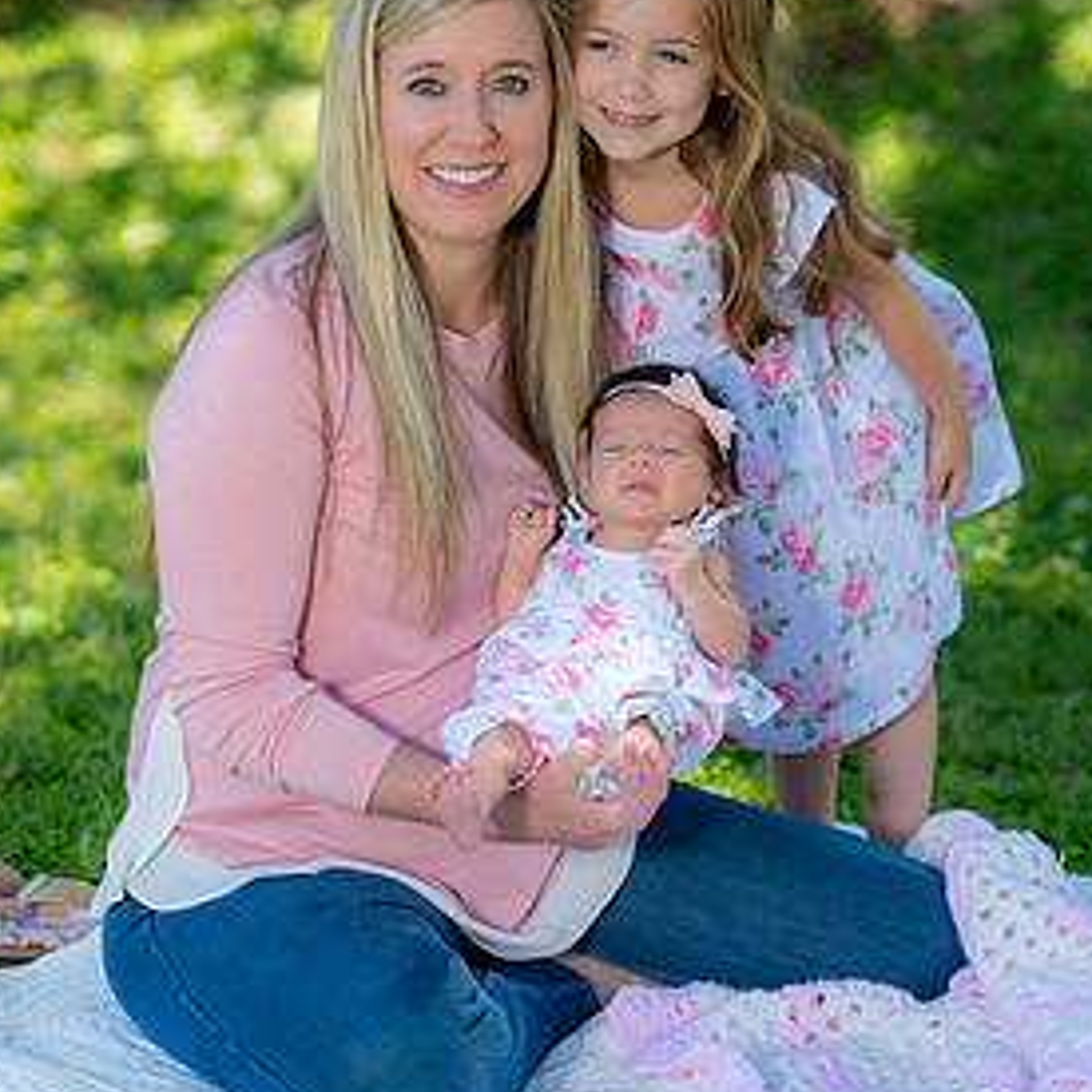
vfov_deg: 11.4
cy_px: 512
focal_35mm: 153
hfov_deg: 11.4
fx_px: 5461
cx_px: 530
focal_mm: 110
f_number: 2.8
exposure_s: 1/250
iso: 100
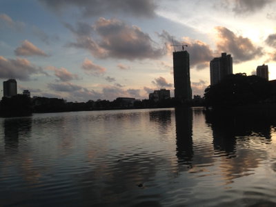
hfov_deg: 55.4
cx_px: 138
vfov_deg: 42.9
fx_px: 263
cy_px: 104
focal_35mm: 33
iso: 50
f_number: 2.4
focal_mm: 4.12
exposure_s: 1/645
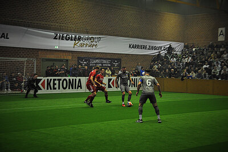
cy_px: 76
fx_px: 427
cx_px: 114
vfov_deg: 20.1
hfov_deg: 29.9
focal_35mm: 68
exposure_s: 1/50
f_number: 4.8
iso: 1600
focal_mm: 45
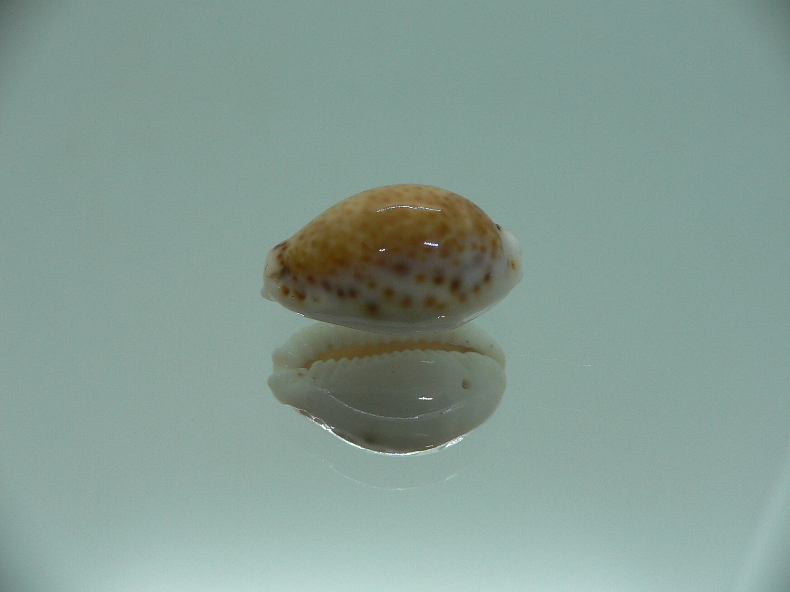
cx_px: 395
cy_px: 296
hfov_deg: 52.6
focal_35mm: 35
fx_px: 799
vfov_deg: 40.7
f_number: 2.8
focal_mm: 4.6
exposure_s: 1/60
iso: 80
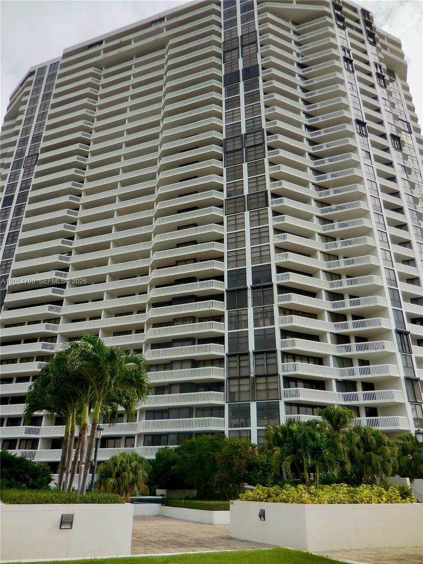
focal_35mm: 25
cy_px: 282
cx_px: 212
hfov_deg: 54.9
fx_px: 407
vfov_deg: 69.4
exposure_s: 1/1250
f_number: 3.3
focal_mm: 4.5
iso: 125
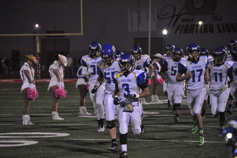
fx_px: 1144
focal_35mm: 174
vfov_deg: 7.9
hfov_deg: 11.8
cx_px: 118
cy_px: 79
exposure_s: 1/500
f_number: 4.8
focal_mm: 116
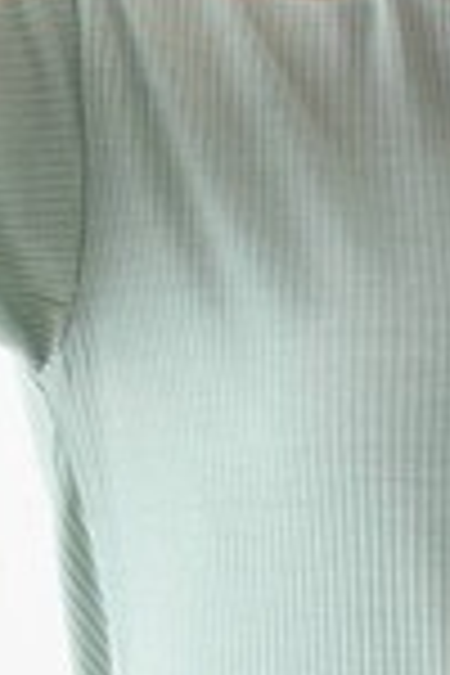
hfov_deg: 4.4
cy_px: 495
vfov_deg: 6.6
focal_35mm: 311
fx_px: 5831
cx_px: 608
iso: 100
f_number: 5.6
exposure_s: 1/160
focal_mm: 62
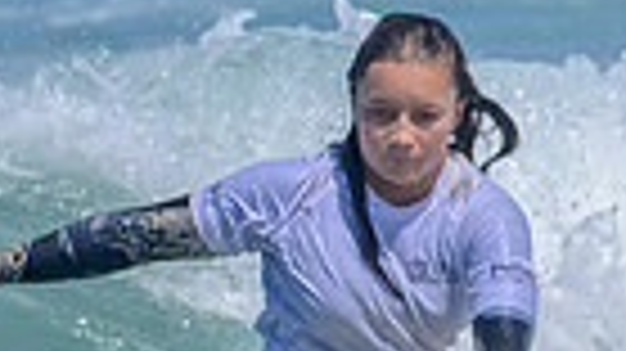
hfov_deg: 0.8
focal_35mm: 2825
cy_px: 819
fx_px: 46865
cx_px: 82
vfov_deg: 0.4
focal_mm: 480
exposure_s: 1/2000
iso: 560
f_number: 11
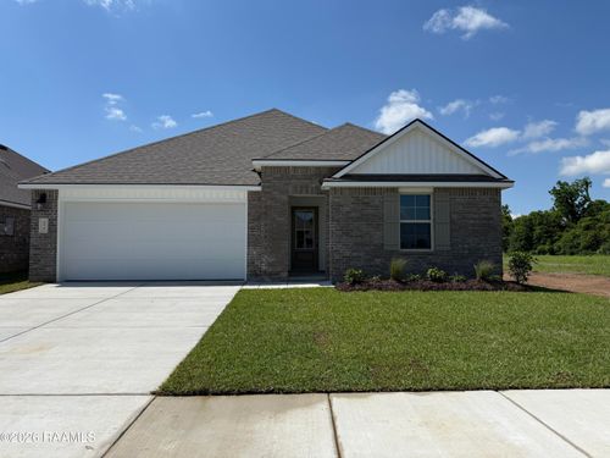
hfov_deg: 71.6
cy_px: 229
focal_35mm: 24
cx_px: 305
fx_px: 423
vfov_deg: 56.8
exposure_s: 1/7353
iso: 80
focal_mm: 6.76
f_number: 1.78
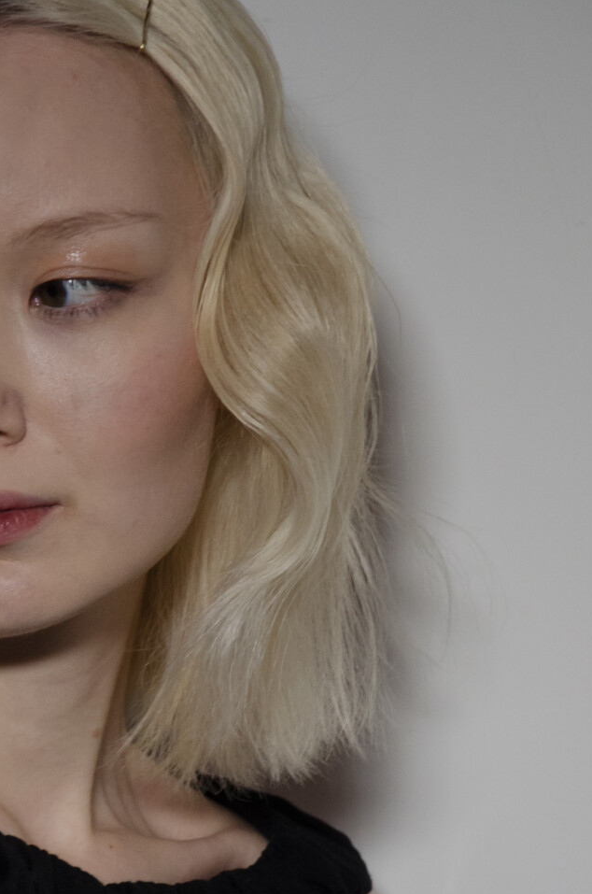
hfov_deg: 4.3
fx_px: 7878
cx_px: 43
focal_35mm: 318
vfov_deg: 6.5
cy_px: 700
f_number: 5.6
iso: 1250
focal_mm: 105
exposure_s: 1/100
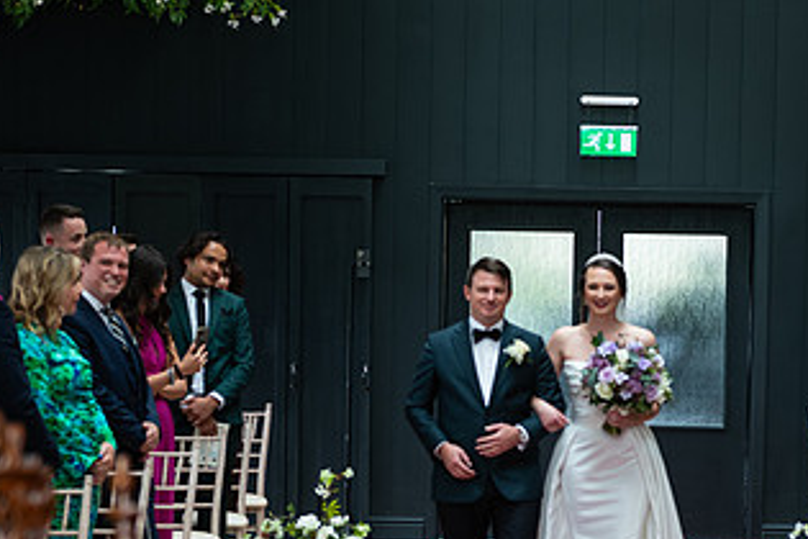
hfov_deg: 15.8
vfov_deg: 10.6
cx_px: 603
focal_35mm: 129
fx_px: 2895
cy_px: 432
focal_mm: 70
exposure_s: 1/200
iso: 400
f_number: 3.5
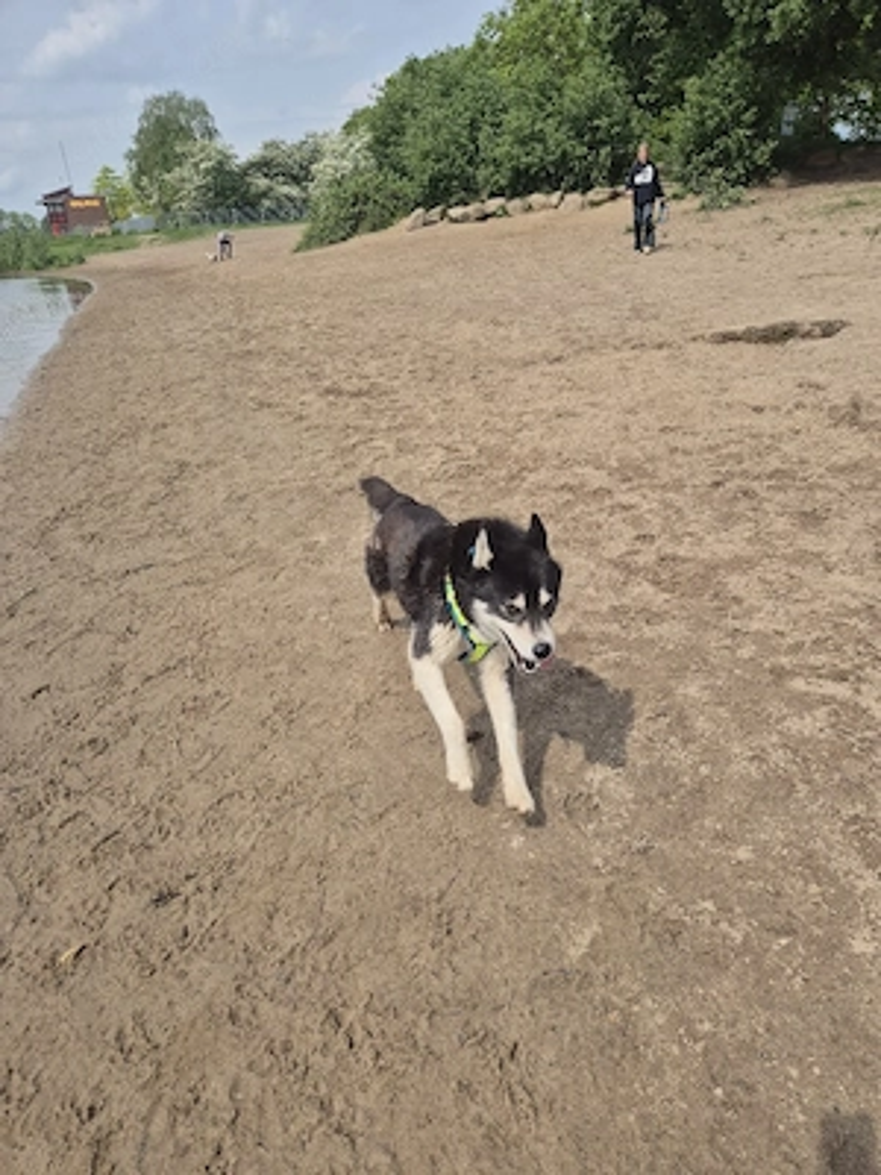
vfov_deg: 73.9
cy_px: 588
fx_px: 780
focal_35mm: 23
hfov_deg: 58.9
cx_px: 440
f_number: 1.8
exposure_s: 1/2000
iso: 25
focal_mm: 5.4
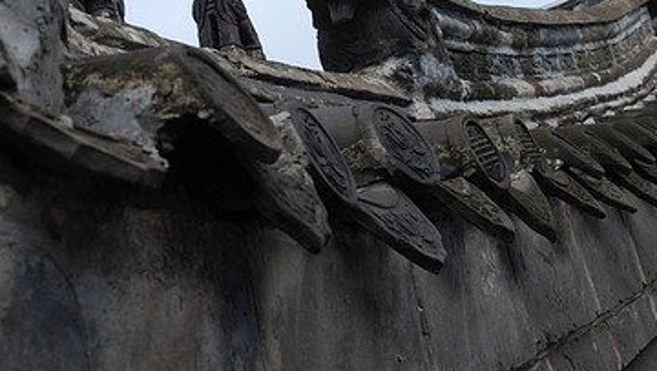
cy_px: 60
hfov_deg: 26.2
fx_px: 1412
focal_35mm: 81
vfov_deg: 14.8
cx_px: 330
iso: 250
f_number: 7.1
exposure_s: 1/200
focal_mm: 32
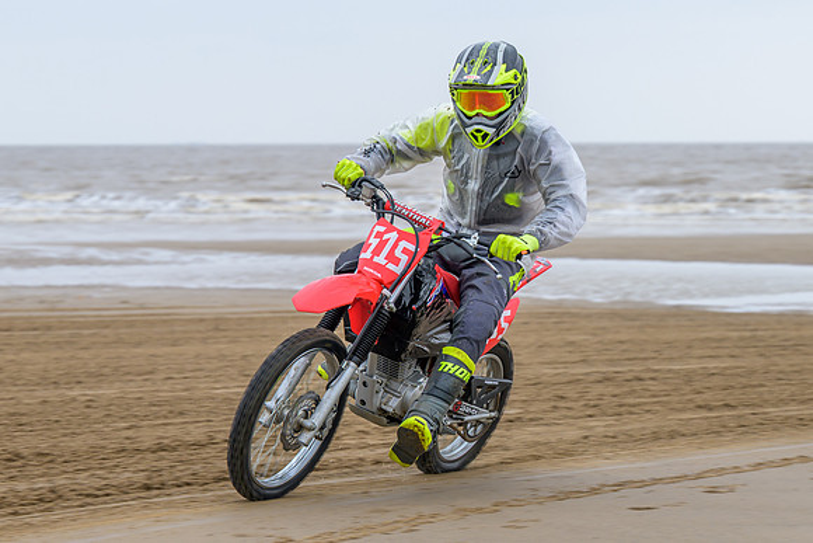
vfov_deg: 10.0
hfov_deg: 14.9
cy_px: 286
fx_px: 3103
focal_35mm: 137
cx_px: 312
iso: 100
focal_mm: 74
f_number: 4
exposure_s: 1/250
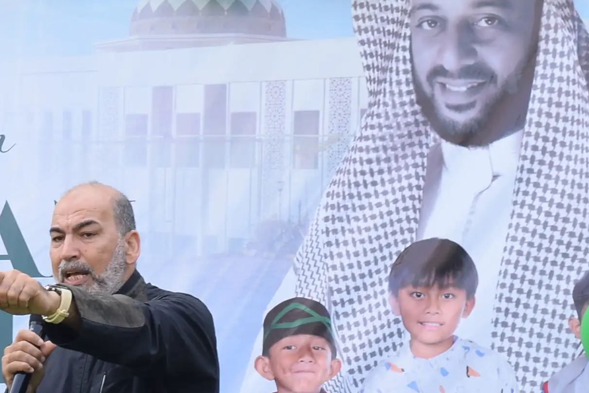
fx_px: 4564
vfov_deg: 4.9
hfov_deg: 7.4
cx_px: 81
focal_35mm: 279
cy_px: 426
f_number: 7.1
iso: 250
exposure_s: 1/200
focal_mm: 50
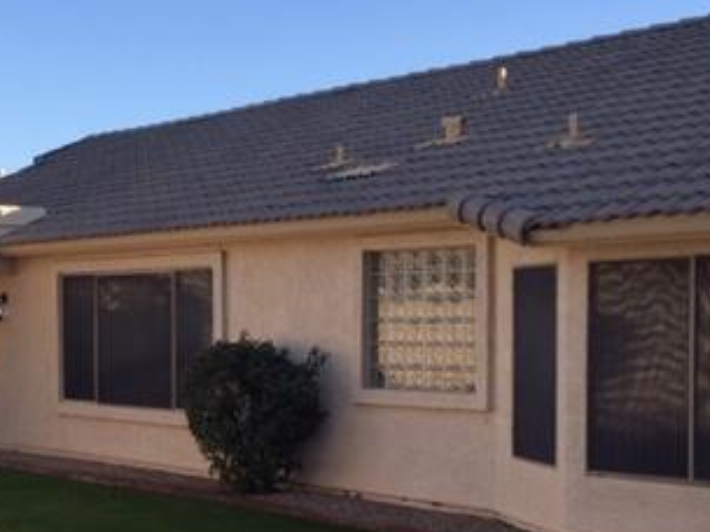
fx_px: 1251
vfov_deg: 23.7
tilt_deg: -4.1
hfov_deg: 30.8
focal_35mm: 61
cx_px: 133
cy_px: 408
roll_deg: -0.8
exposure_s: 1/807
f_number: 2.2
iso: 32
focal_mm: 4.15
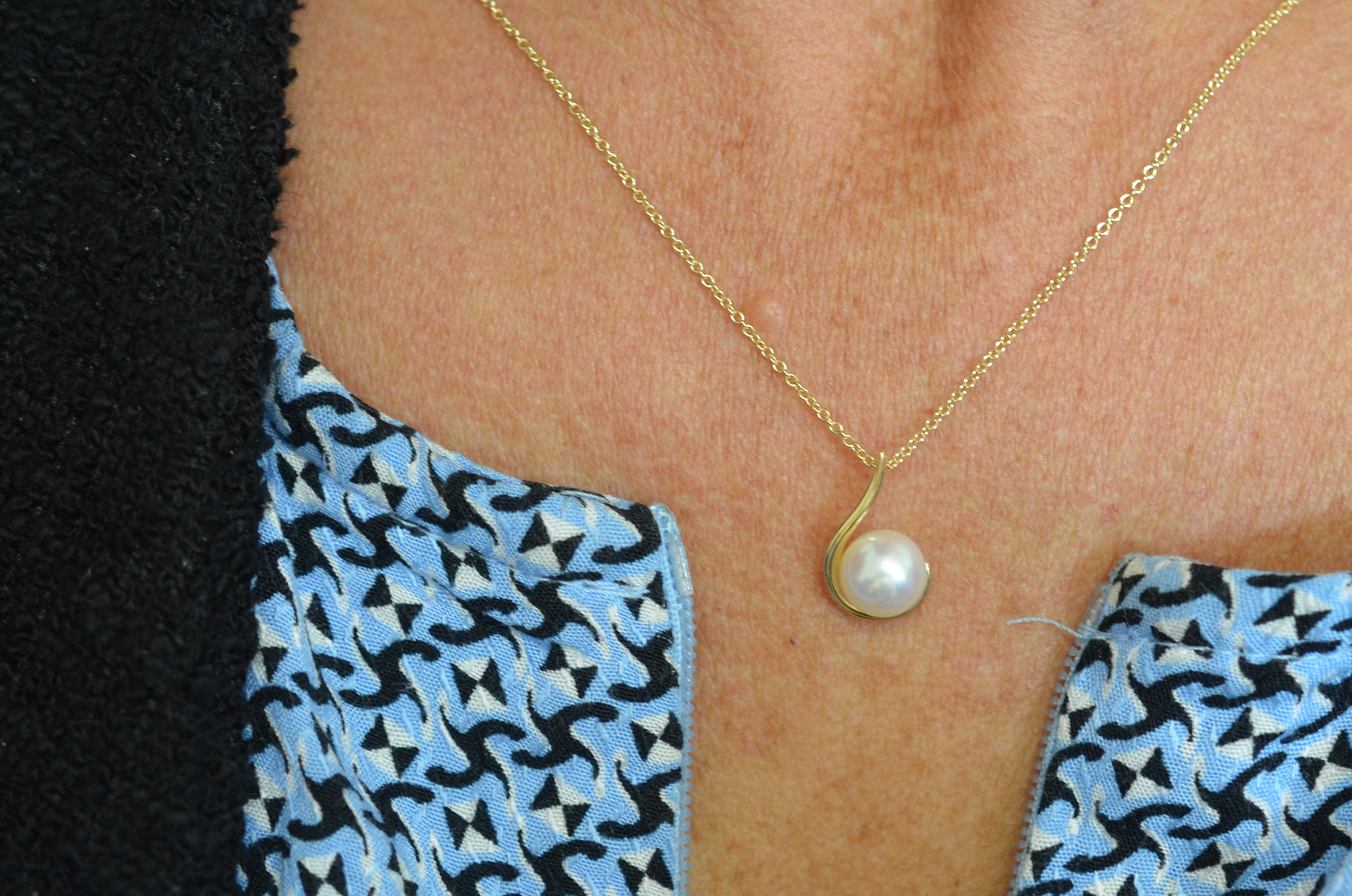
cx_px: 877
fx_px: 2923
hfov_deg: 25.9
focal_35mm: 78
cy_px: 501
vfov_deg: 17.4
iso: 800
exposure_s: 1/60
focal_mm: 40
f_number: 5.6
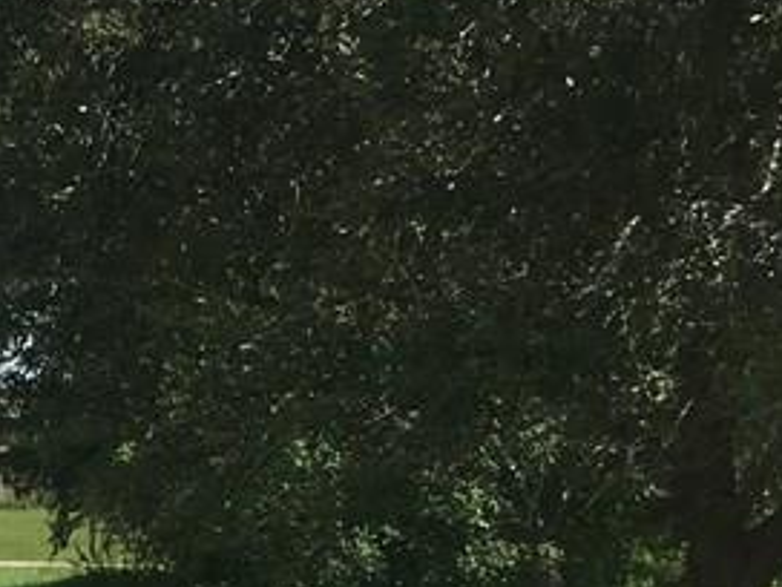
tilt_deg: -9.3
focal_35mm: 109
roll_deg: -0.7
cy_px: 1019
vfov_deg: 12.5
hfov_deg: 16.5
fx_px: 2462
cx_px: -377
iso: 25
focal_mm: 4.15
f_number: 2.2
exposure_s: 1/2262
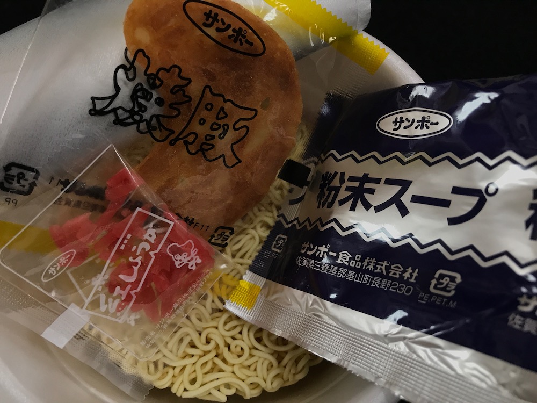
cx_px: 268
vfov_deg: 49.7
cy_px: 202
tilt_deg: -64.9
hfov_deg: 63.4
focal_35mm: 28
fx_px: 434
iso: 25
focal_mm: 3.99
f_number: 1.8
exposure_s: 1/40
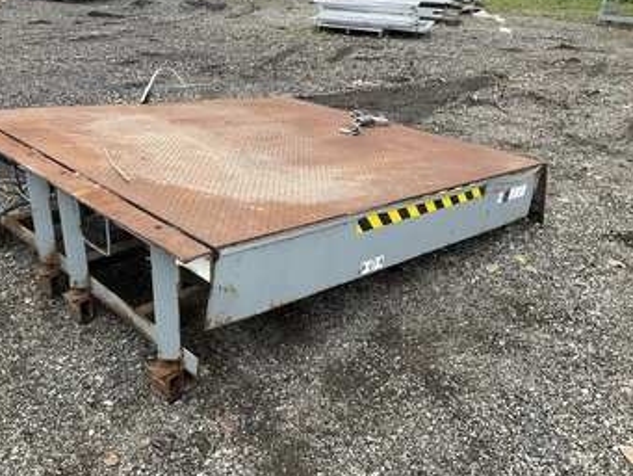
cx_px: 269
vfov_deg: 41.8
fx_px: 622
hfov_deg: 53.7
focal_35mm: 34
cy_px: 236
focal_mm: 3
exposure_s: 1/329
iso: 25
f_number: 1.8
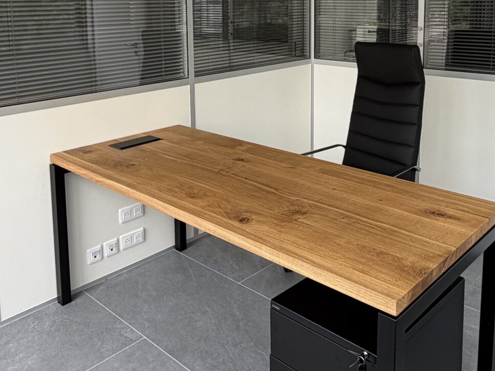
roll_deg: +0.6
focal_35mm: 37
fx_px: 529
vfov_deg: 37.0
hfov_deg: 50.2
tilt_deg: -7.9
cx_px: 246
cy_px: 62
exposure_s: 1/121
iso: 50
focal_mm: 2.22
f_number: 2.2
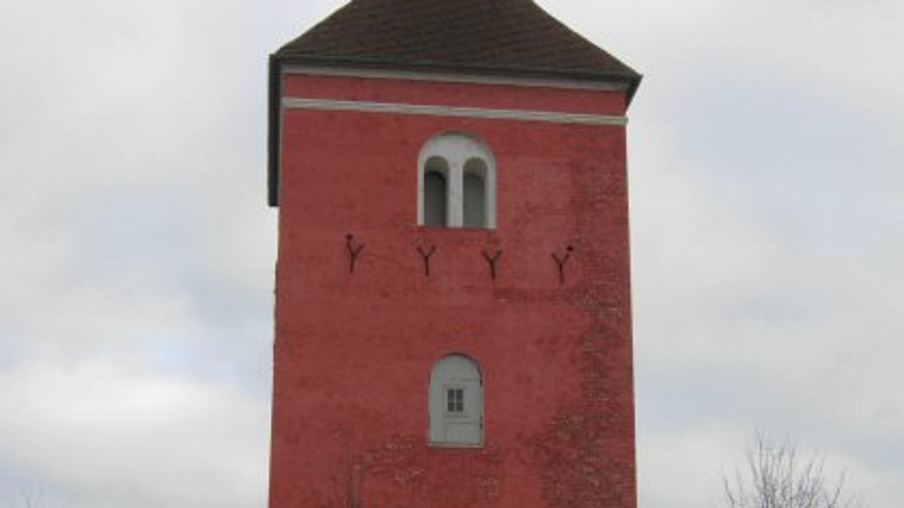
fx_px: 1270
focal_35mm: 53
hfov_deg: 39.2
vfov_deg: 22.5
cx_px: 455
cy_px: 350
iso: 50
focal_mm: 7.5
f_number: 4.3
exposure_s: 1/228
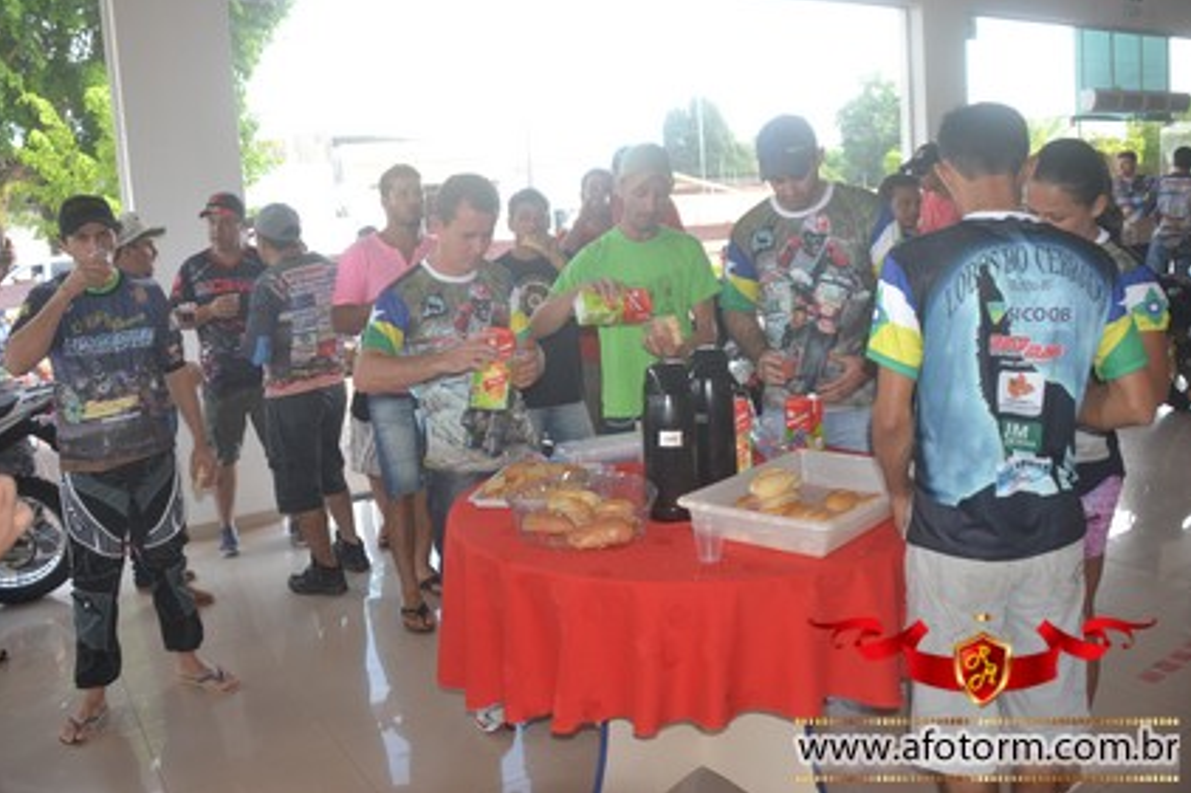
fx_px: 1058
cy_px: 373
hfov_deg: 58.7
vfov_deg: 41.1
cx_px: 559
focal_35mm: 32
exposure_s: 1/125
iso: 220
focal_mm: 20
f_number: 4
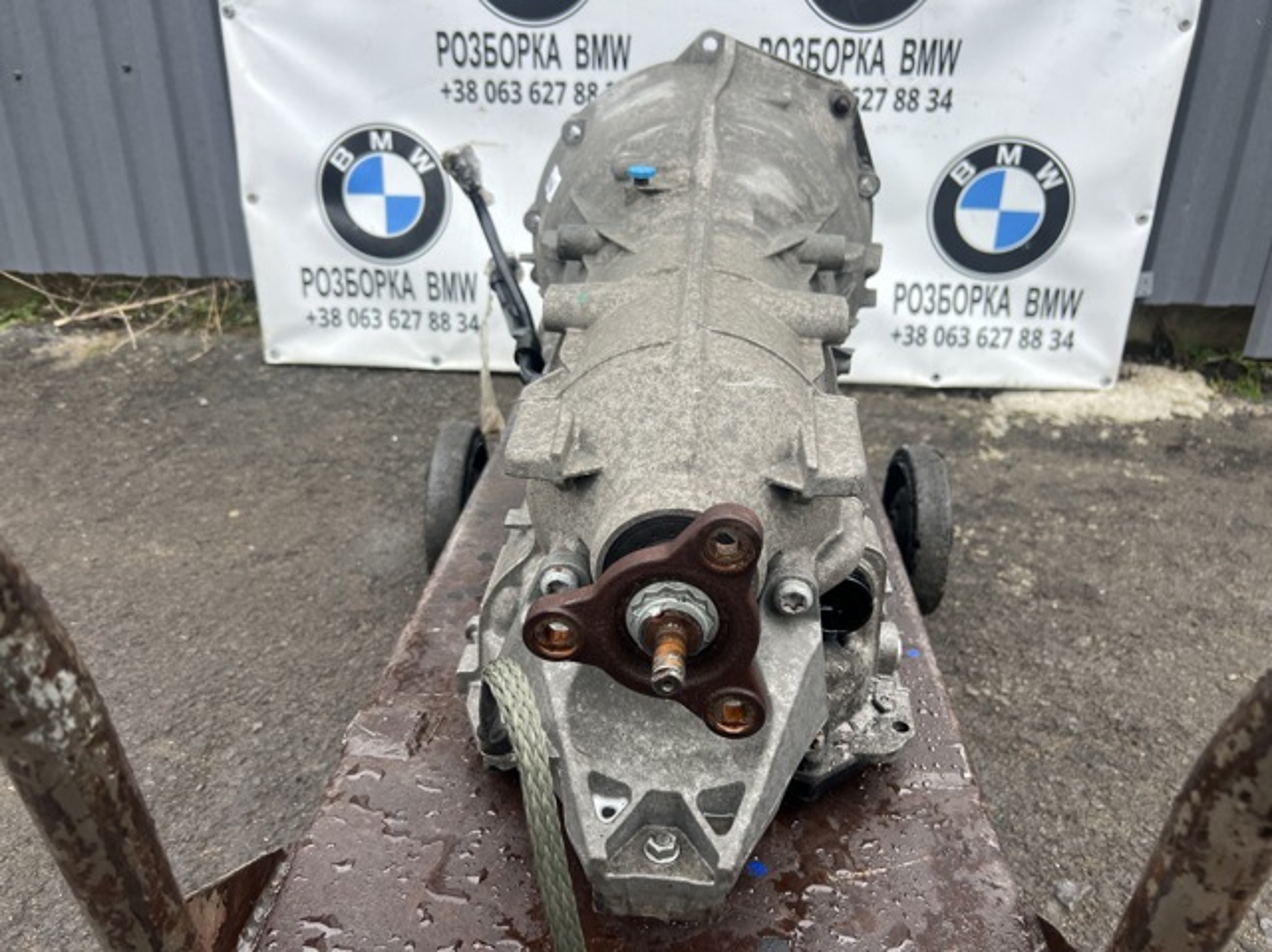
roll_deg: +0.8
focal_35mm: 26
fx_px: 955
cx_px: 636
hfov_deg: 67.3
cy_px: 476
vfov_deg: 53.0
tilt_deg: -23.7
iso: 40
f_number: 1.5
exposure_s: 1/169
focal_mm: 5.7
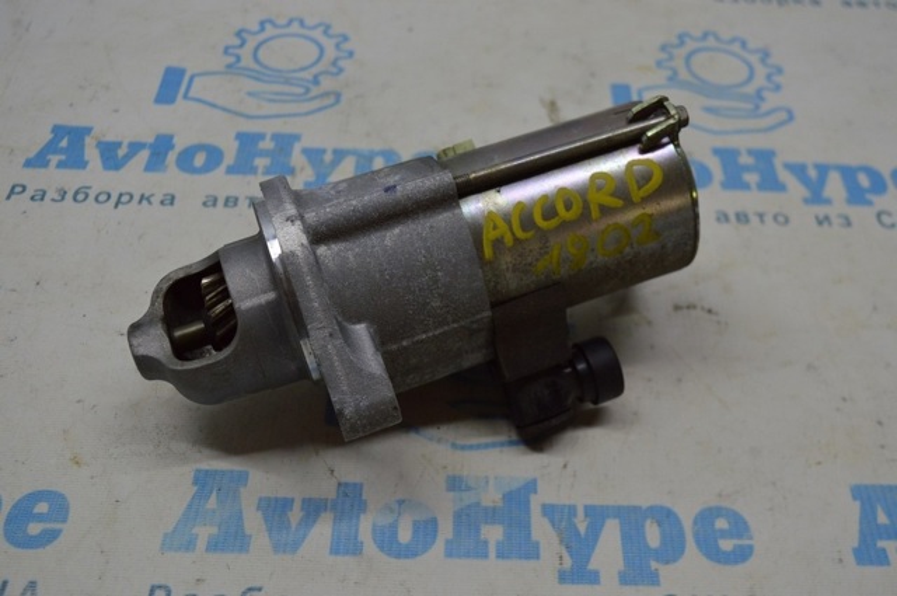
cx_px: 448
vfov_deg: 34.1
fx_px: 971
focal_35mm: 39
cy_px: 298
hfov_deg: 49.6
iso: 400
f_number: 5.6
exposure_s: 1/125
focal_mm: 26
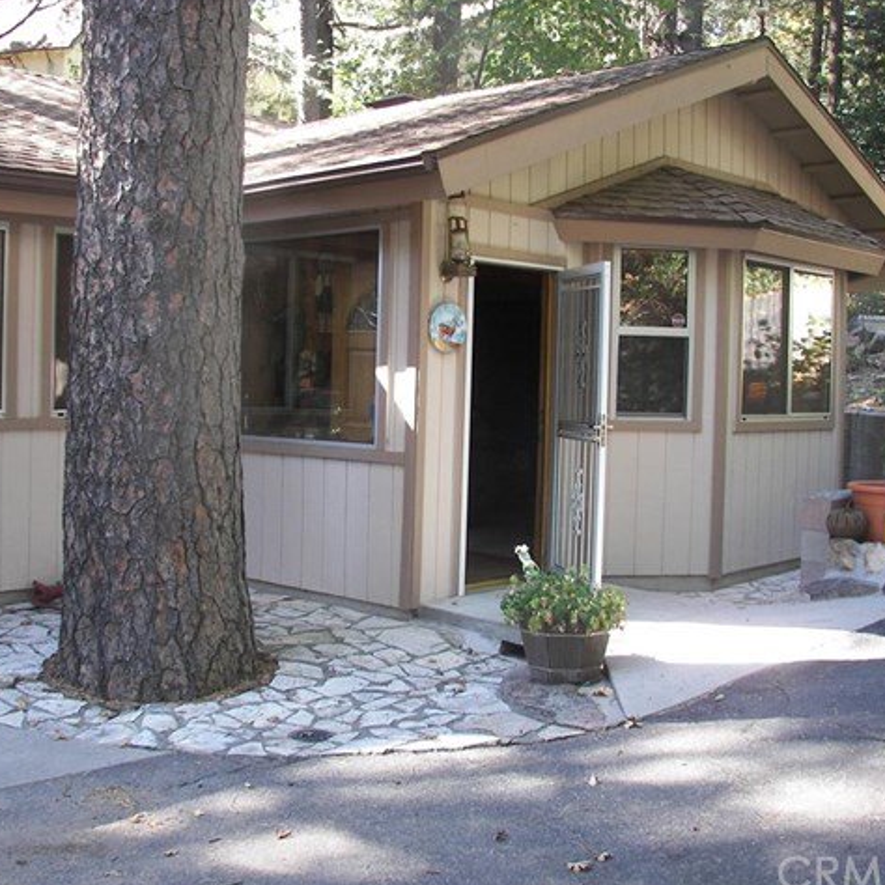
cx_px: 330
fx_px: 1244
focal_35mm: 43
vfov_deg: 39.2
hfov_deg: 38.9
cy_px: 442
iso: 64
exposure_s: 1/30
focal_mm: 6
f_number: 2.8
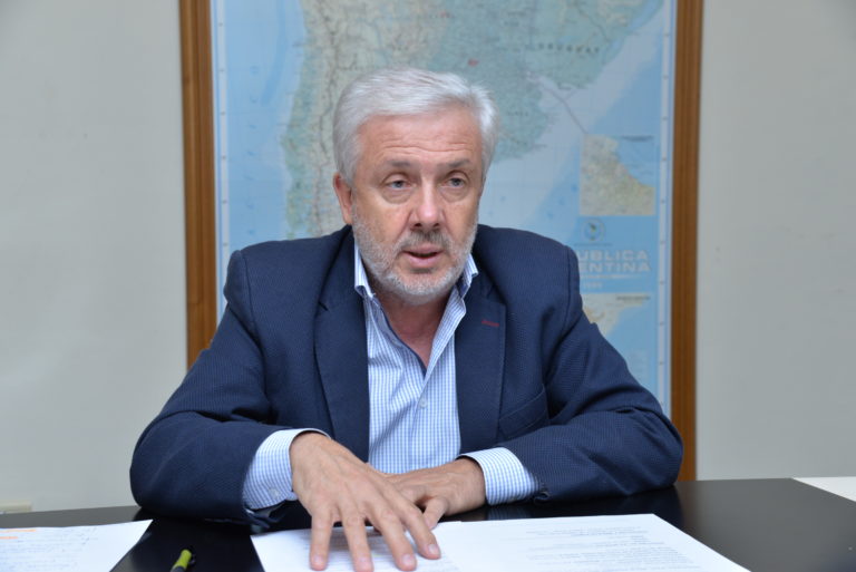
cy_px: 286
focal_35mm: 58
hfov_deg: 34.5
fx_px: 1380
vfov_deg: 23.4
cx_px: 428
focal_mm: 58
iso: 800
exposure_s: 1/160
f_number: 5.6
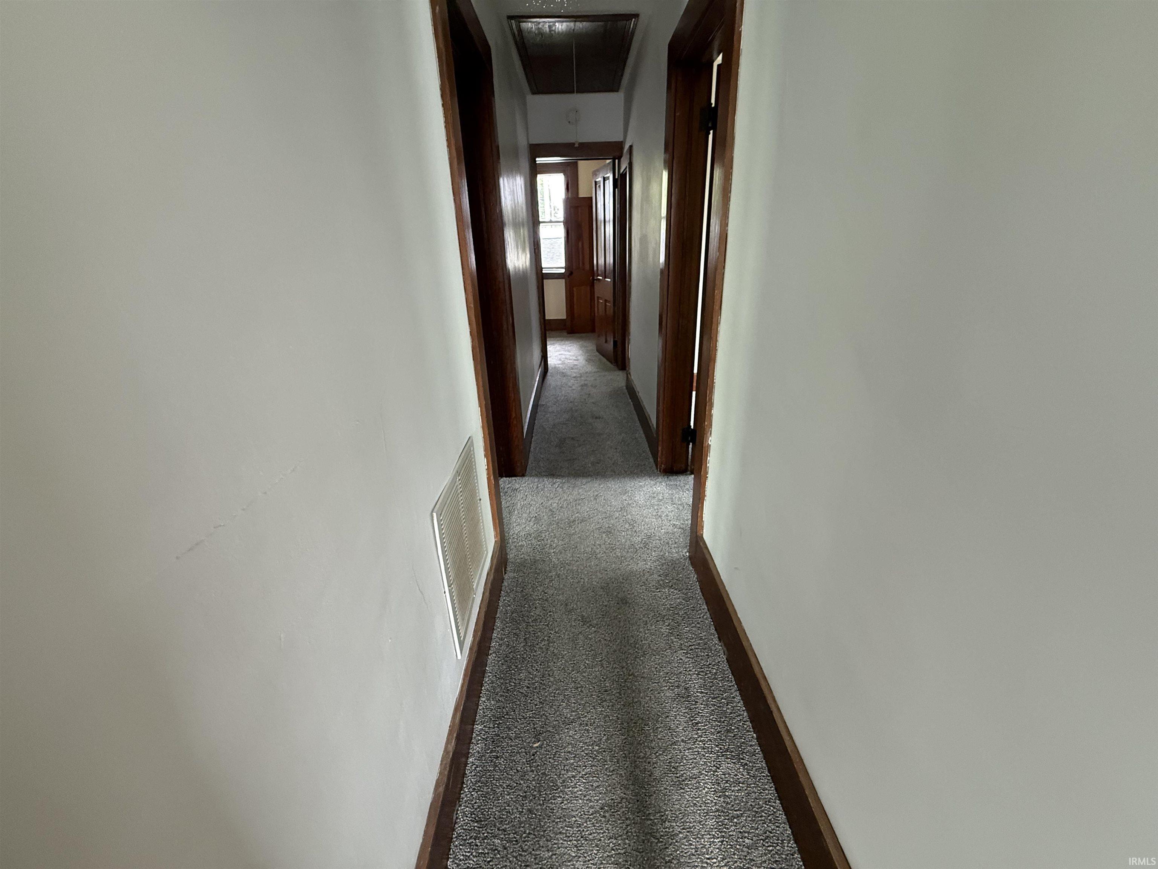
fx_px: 468
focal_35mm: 14
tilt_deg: -21.8
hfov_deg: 102.1
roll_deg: +1.9
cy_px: 434
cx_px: 579
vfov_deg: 85.7
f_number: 2.2
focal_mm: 2.22
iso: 500
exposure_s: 1/60
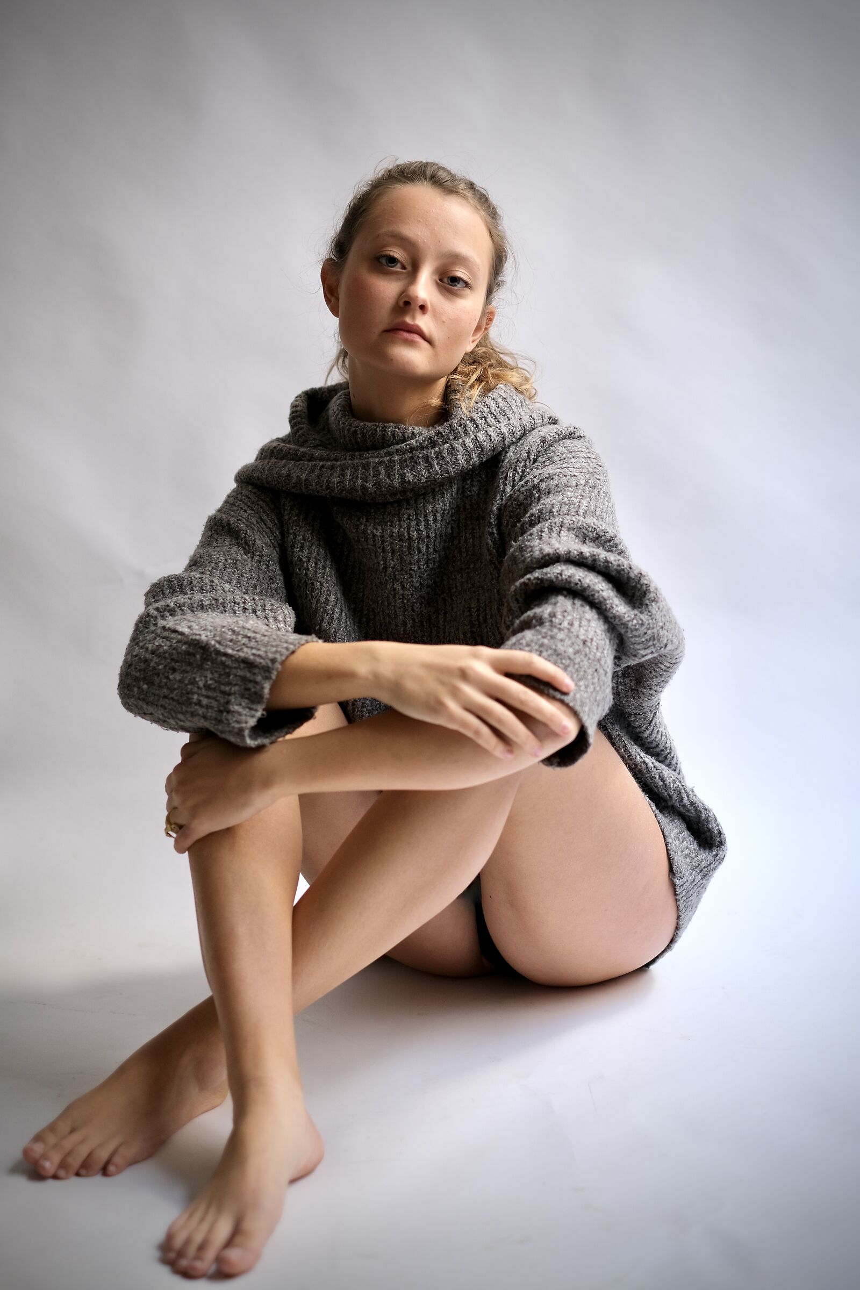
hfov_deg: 25.5
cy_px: 645
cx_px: 430
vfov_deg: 37.5
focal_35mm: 53
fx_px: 1899
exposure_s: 1/80
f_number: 1.8
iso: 320
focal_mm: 35
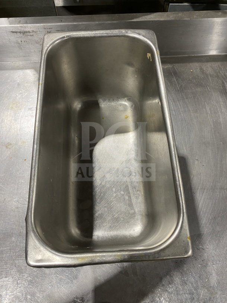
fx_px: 227
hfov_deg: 53.1
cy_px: 152
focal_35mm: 26
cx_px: 114
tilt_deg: -66.8
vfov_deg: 67.3
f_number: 1.8
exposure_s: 1/67
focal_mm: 4.25
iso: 125
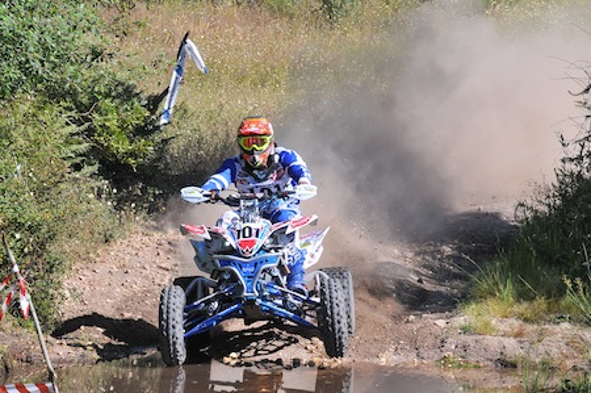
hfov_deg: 8.3
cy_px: 196
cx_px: 296
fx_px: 4059
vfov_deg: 5.5
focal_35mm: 248
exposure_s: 1/800
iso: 400
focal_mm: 165
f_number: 6.3
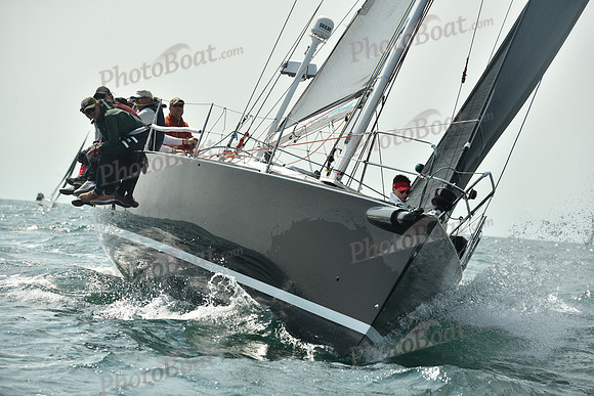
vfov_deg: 7.4
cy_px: 198
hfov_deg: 11.1
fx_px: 3053
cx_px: 297
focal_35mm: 185
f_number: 8
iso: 320
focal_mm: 185
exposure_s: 1/1600
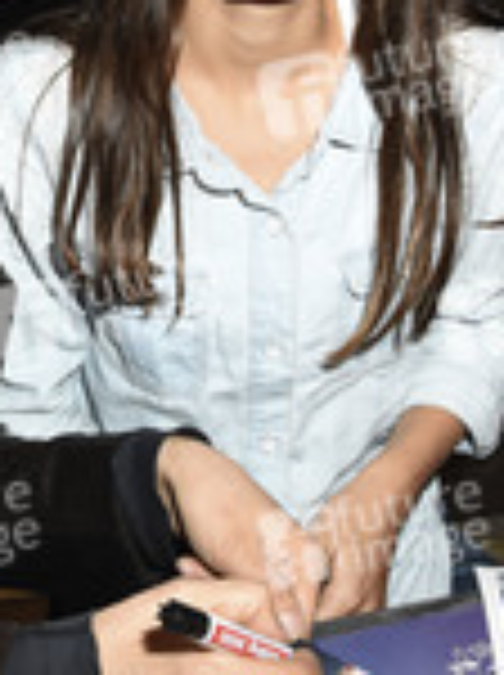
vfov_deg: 24.9
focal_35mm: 78
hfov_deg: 18.3
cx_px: -16
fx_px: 1519
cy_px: 198
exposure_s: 1/160
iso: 1600
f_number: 6.3
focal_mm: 18
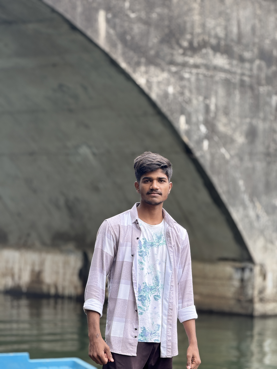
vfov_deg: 16.4
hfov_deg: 12.3
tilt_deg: +0.9
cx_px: 138
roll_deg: -2.0
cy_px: 184
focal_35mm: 120
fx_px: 1280
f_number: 2.8
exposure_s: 1/258
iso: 50
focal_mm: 15.66
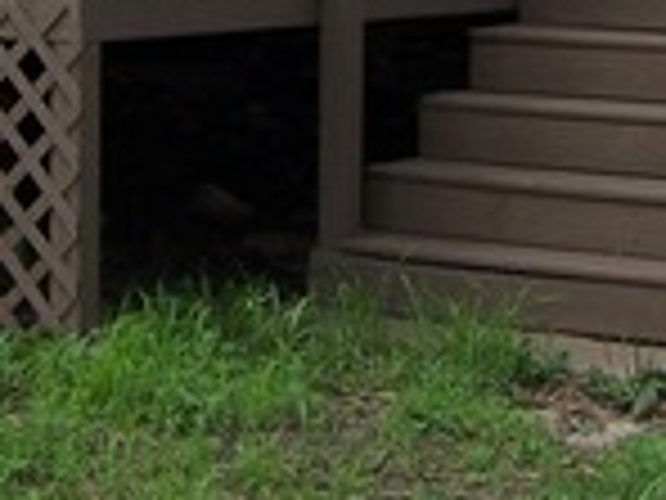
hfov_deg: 12.0
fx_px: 3155
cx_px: 171
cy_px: -500
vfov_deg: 8.6
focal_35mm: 164
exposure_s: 1/1000
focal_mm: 6.3
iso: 80
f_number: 2.8
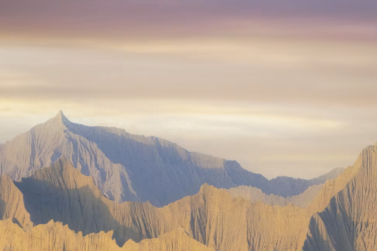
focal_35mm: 842
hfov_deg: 2.4
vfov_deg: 1.6
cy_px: 186
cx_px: 285
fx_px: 8818
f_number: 8
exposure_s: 1/400
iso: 125
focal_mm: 180
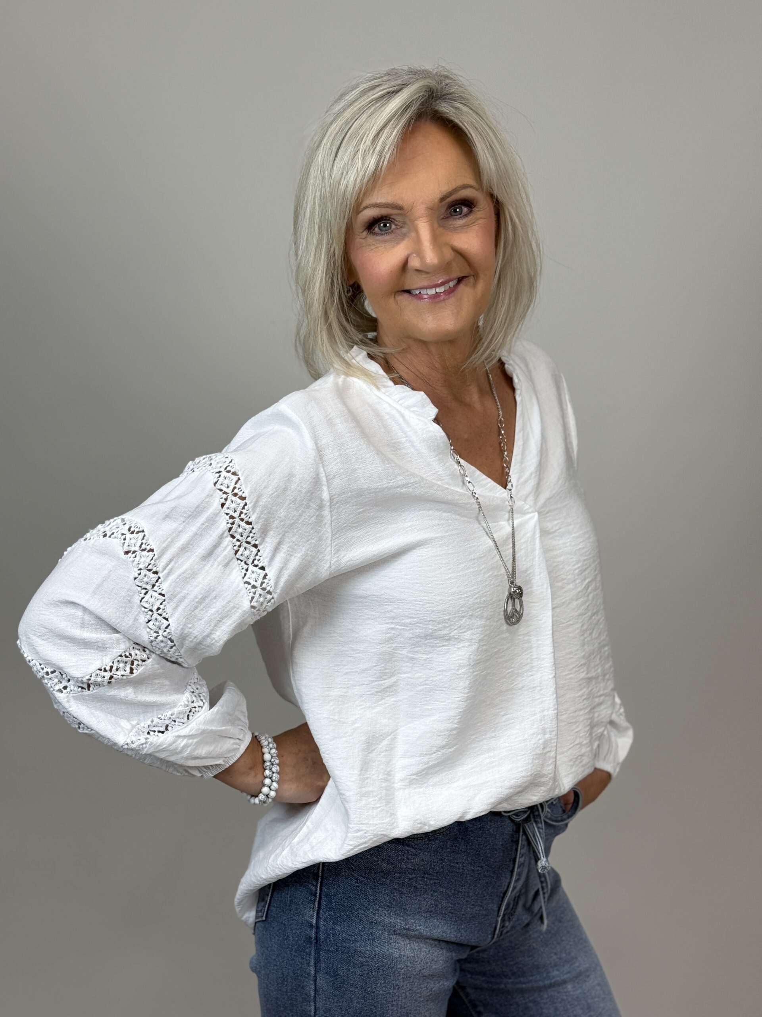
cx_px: 381
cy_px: 508
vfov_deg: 39.7
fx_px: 1409
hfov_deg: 30.3
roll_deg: -0.5
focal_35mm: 48
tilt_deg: -9.1
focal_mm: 6.76
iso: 50
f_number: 1.78
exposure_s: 1/100
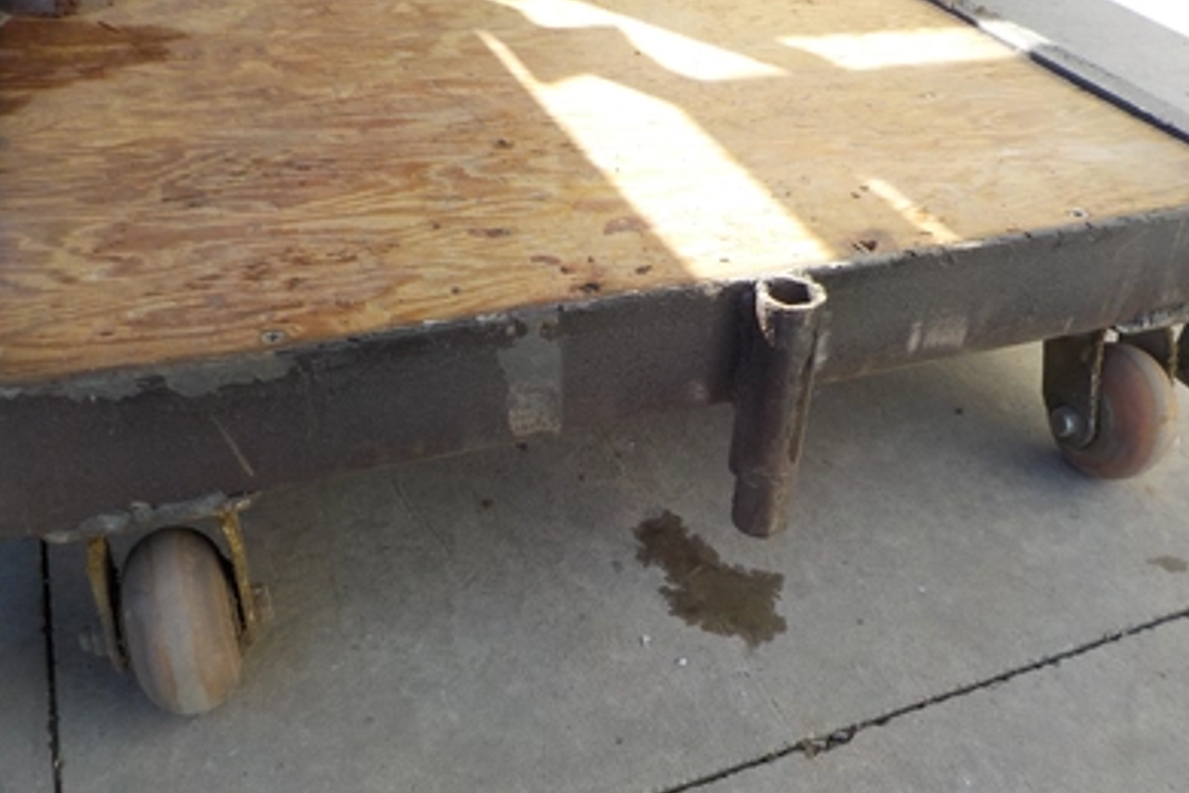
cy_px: 448
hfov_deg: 58.7
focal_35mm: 32
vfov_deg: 41.0
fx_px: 1057
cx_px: 591
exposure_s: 1/320
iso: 125
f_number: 3.3
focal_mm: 4.1
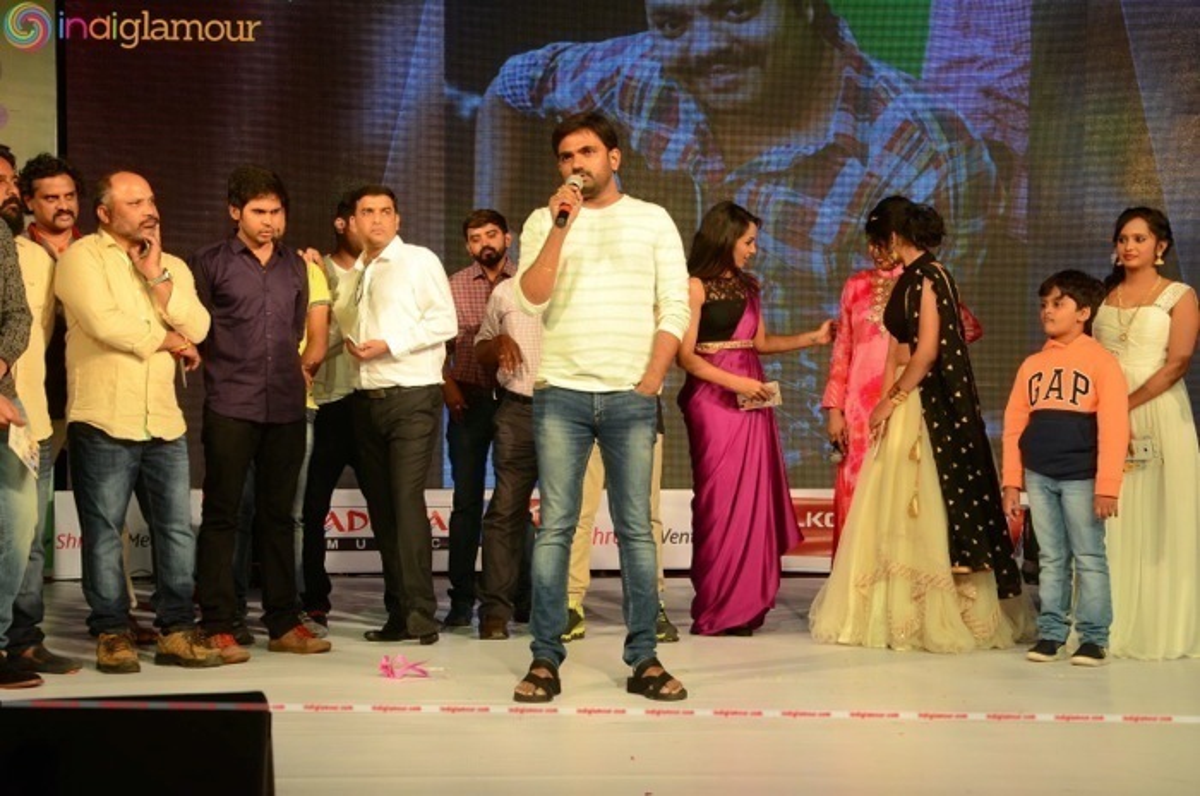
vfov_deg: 22.5
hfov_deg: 33.5
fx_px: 1996
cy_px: 398
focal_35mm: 60
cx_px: 600
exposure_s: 1/125
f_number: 6.3
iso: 1000
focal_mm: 40
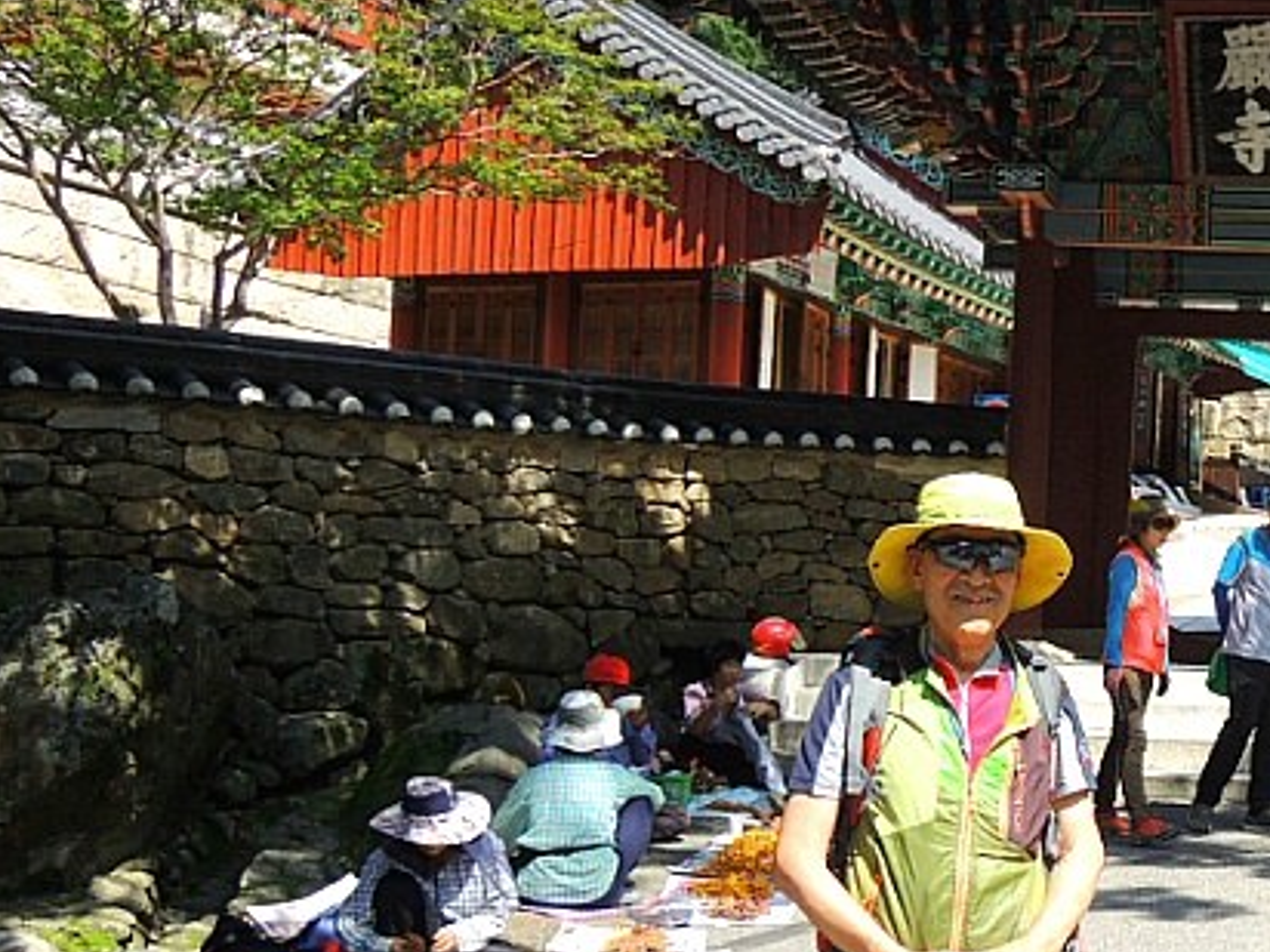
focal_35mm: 55
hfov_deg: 33.1
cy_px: 636
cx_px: 1154
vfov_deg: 26.4
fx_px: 2018
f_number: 2.8
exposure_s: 1/1000
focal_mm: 4.3
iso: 100
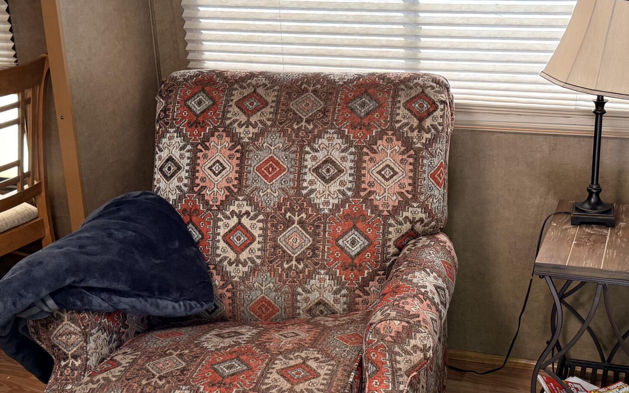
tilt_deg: -18.0
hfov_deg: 38.7
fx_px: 891
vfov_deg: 24.9
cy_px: 190
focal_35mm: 52
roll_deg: +0.9
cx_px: 383
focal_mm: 6.76
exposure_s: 1/80
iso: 200
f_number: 1.78
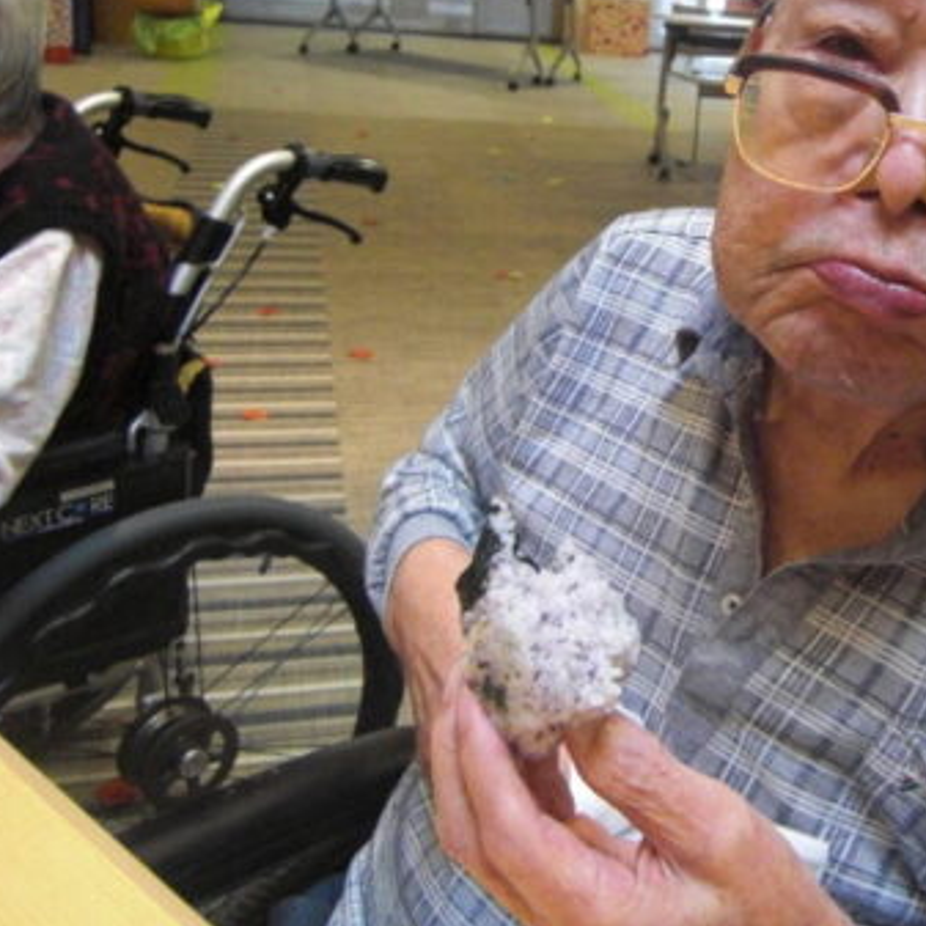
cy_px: 338
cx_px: 805
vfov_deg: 38.1
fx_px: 1332
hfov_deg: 36.3
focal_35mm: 44
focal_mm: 4.9
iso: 400
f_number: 2.6
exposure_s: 1/125
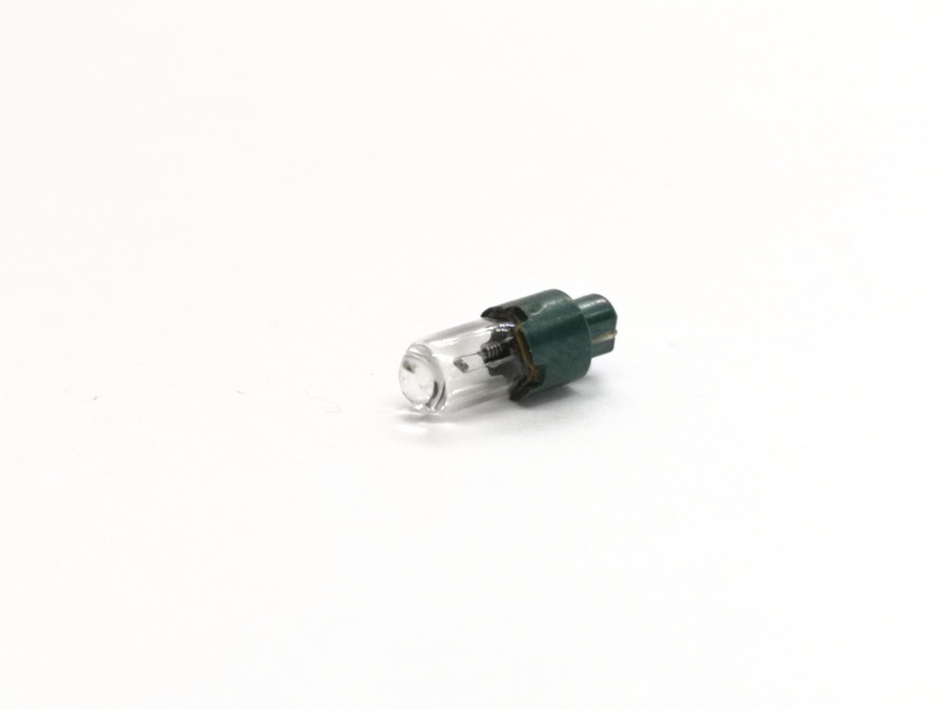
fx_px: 1970
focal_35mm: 72
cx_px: 474
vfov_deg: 20.4
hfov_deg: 27.0
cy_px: 355
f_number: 1.8
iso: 50
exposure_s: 1/143
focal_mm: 3.95
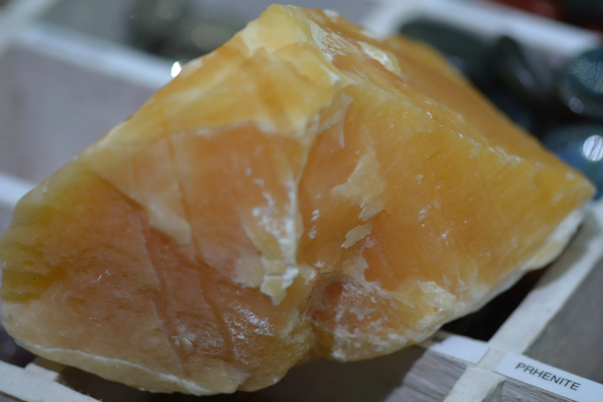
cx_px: 302
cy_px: 201
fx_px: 2639
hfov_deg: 13.0
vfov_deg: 8.7
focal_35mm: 158
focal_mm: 105
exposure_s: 1/500
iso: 360
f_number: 3.3
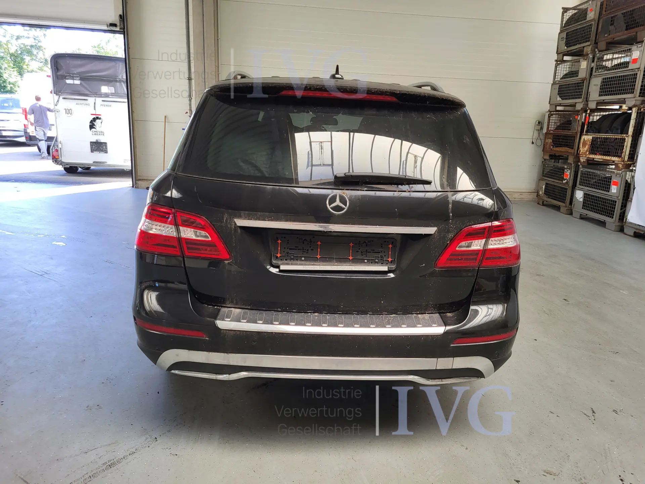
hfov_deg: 67.3
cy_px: 242
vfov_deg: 53.1
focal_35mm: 26
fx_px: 484
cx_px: 322
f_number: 1.8
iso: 64
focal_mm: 5.4
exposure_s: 1/100
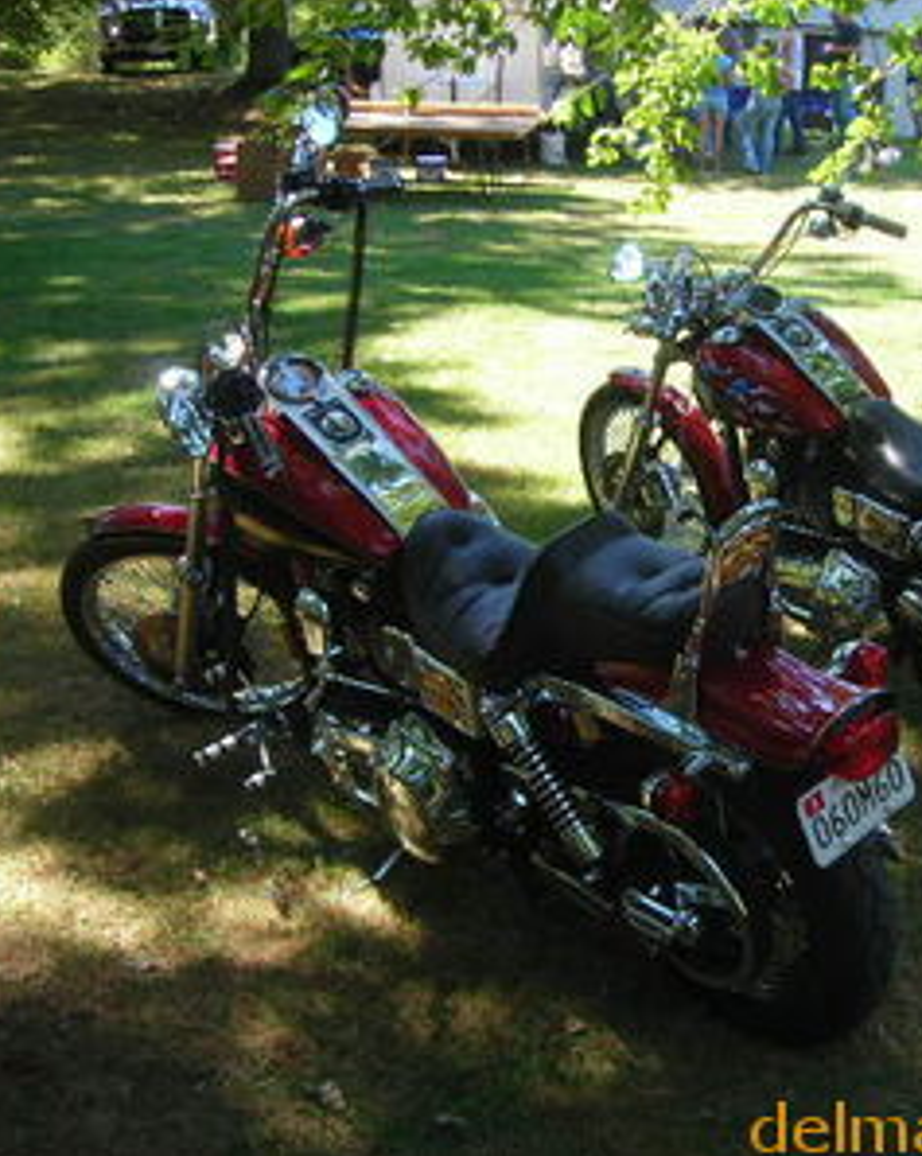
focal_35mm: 50
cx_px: 669
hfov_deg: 29.8
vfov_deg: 37.4
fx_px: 1708
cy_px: 580
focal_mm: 6.3
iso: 50
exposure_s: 1/53.8
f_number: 3.2
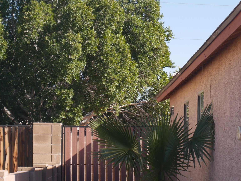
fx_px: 1135
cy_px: 168
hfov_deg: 12.1
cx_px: 172
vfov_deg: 9.1
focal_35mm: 163
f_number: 7.1
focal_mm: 42
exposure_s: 1/250
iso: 200
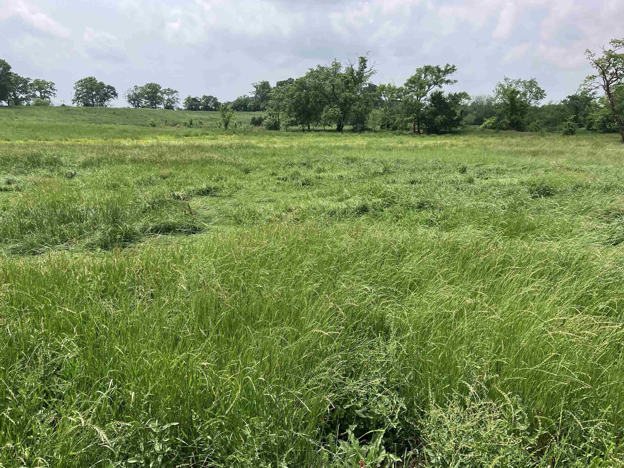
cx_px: 313
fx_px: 541
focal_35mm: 30
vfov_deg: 46.8
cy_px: 235
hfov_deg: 60.0
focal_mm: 3.99
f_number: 1.8
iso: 32
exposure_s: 1/1429
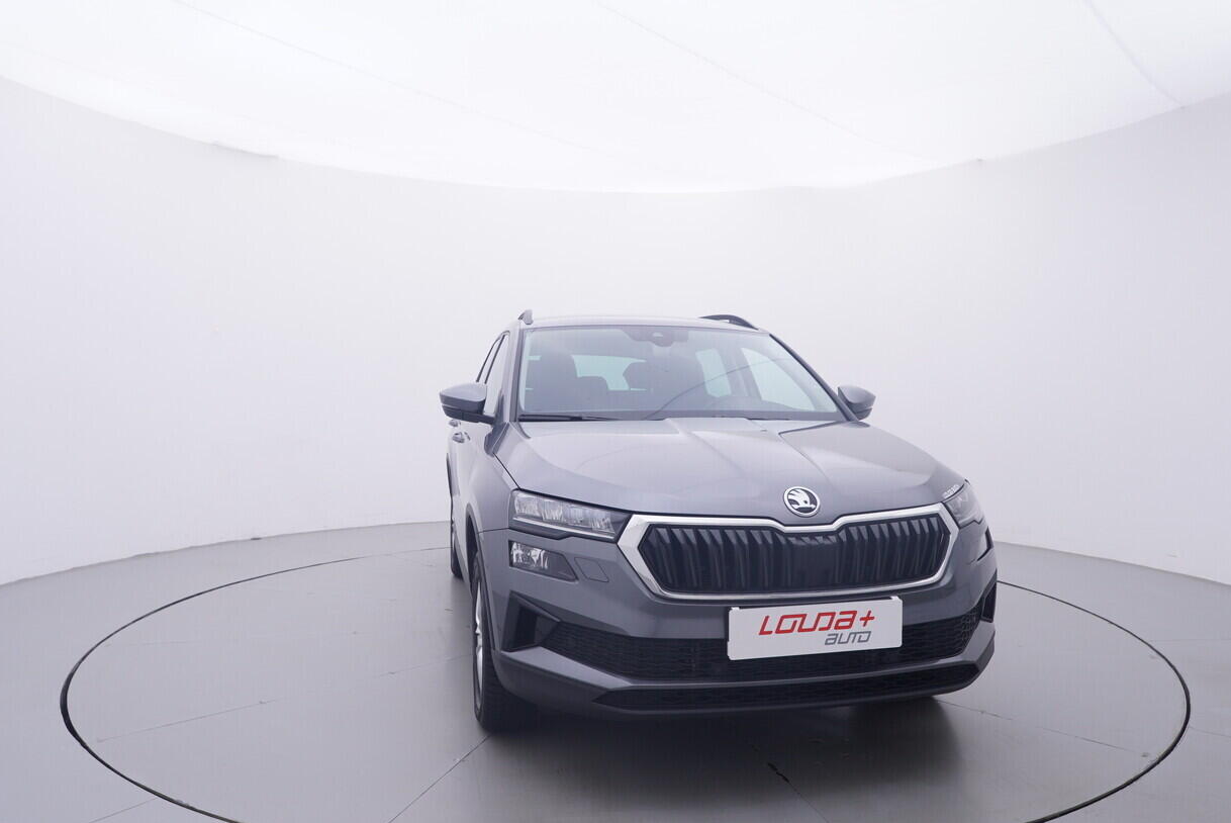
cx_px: 623
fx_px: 910
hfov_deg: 68.2
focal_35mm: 27
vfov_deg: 48.6
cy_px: 438
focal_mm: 15
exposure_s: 1/80
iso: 200
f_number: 5
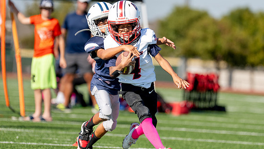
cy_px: 59
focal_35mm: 397
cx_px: 147
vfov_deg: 3.1
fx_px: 2780
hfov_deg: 5.4
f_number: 2.8
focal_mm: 200
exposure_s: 1/6400
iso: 320
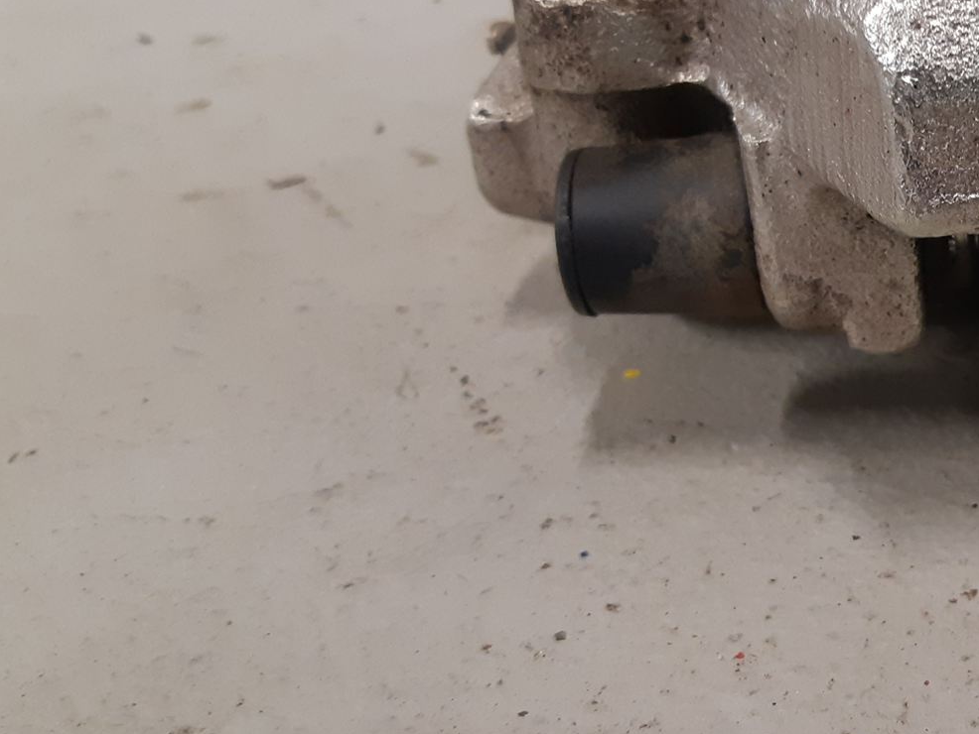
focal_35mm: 54
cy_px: 284
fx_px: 1528
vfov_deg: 27.0
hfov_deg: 32.4
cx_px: 1000
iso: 200
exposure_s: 1/50
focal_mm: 3.93
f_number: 1.7
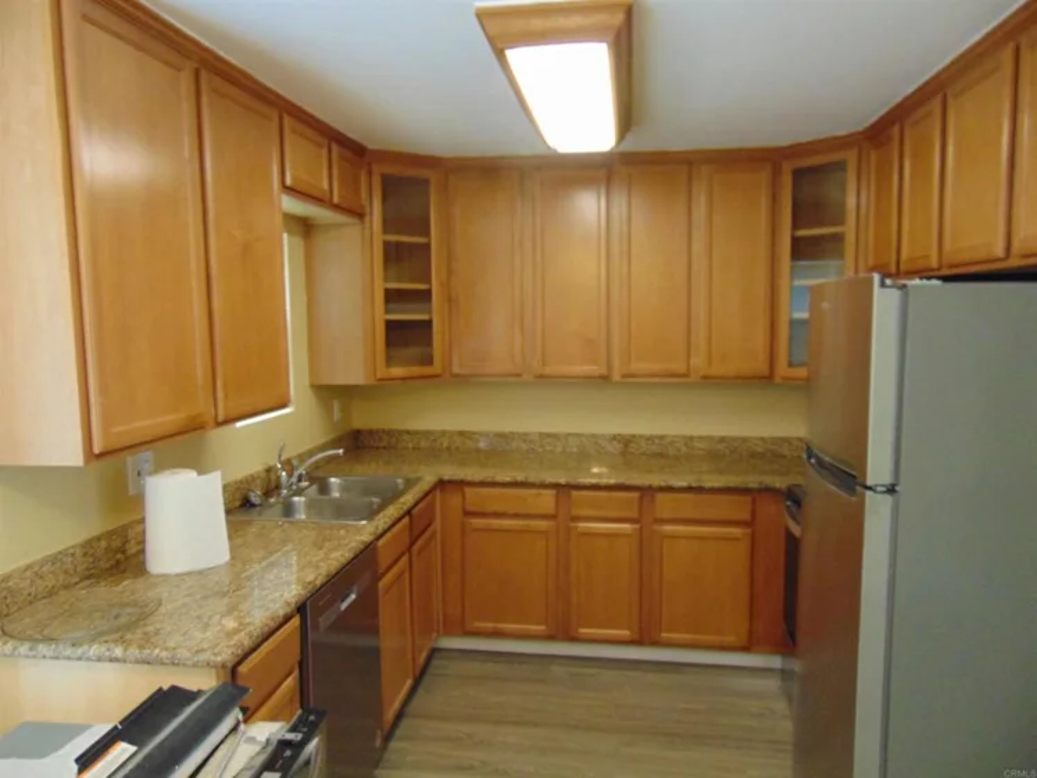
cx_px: 518
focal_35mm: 25
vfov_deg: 54.9
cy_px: 389
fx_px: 749
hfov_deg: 69.4
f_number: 3
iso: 400
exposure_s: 1/15
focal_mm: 4.5
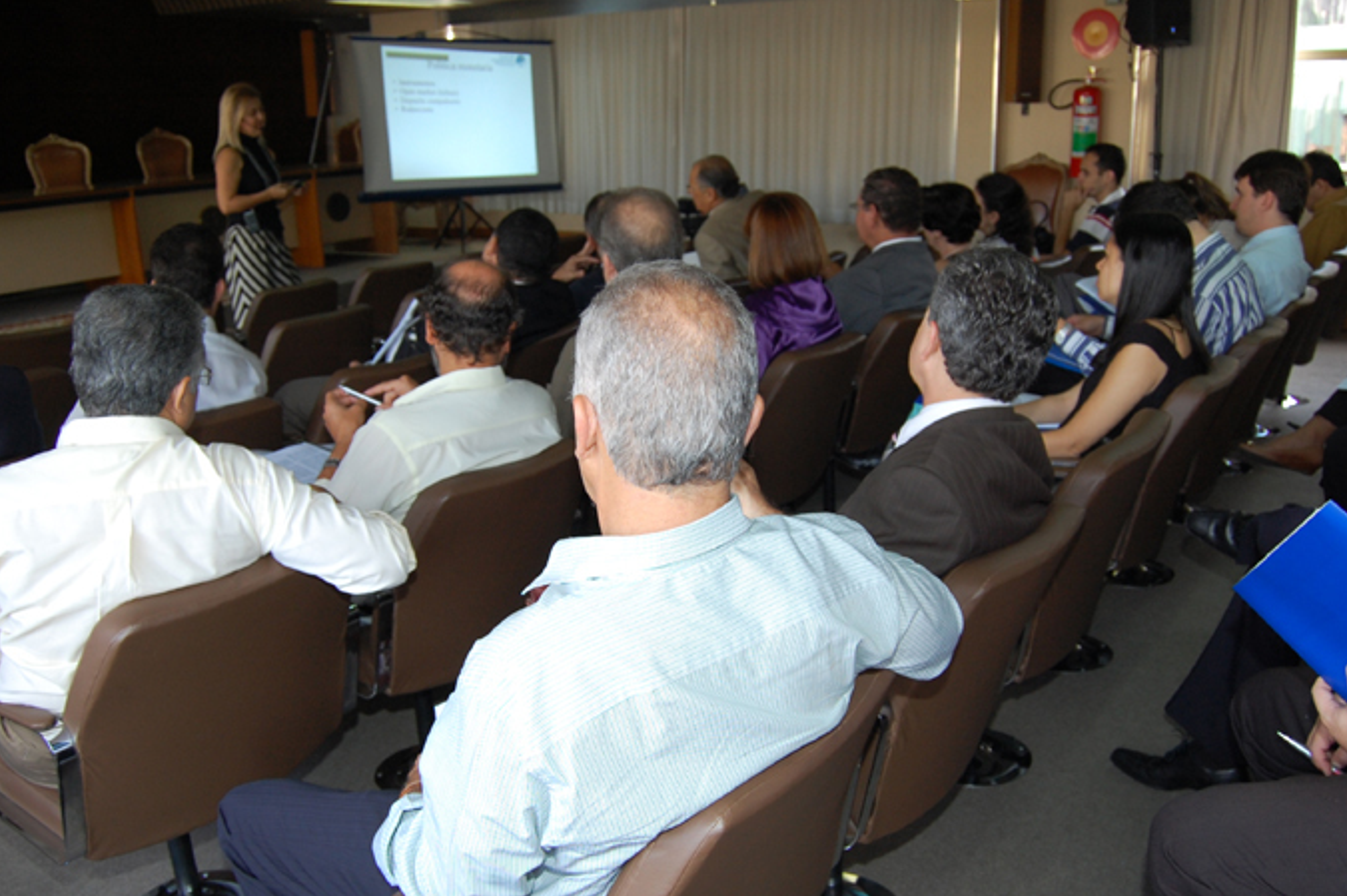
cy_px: 481
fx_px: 1196
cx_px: 637
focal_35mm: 32
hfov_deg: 58.7
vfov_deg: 41.0
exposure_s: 1/80
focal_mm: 18
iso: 400
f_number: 4.5
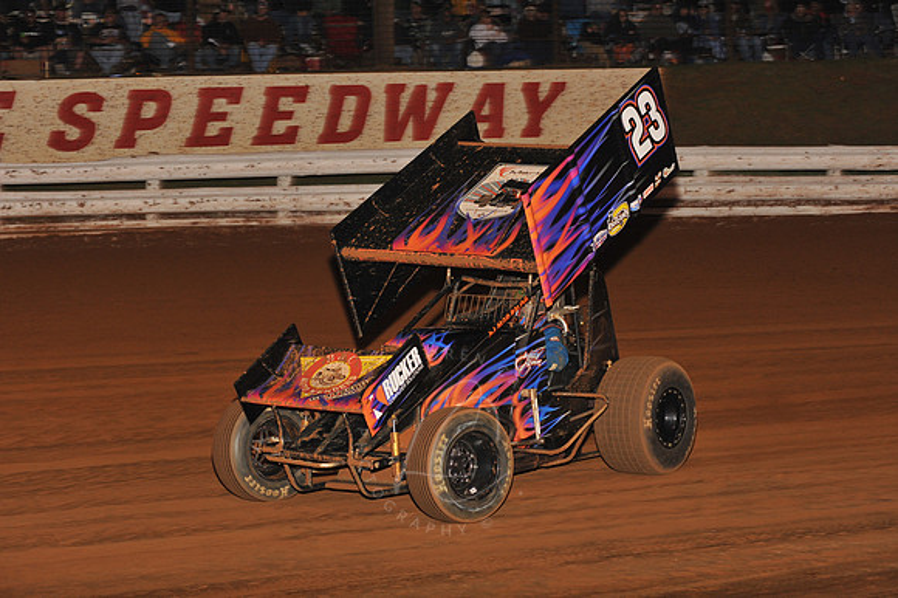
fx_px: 2493
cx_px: 449
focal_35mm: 100
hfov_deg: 20.4
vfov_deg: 13.7
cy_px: 299
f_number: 6.3
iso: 1250
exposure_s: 1/320
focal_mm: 100
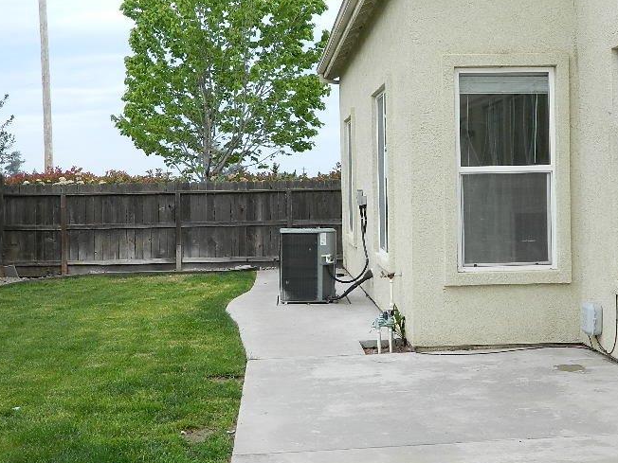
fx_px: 982
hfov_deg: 34.9
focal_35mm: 55
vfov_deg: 26.5
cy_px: 205
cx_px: 359
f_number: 3.3
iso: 80
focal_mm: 6.2
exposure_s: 1/400
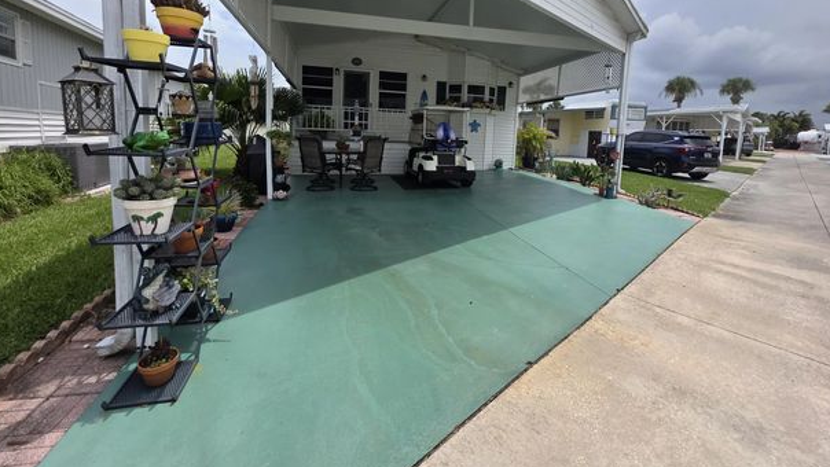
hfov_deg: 103.0
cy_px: 166
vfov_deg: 69.1
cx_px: 423
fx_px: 330
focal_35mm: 15
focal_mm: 2.2
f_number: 1.9
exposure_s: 1/2234
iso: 40
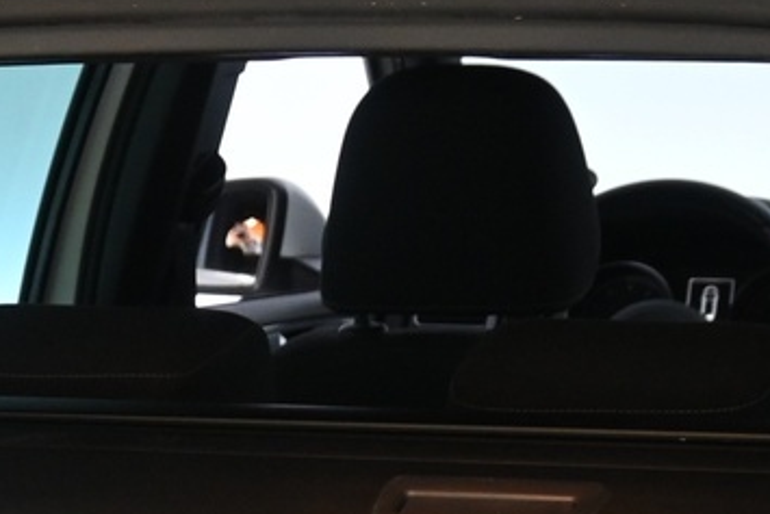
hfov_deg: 13.0
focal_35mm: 157
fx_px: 3365
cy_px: 1041
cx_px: 291
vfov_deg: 8.3
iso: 1000
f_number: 4.2
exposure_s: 1/40
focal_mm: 23
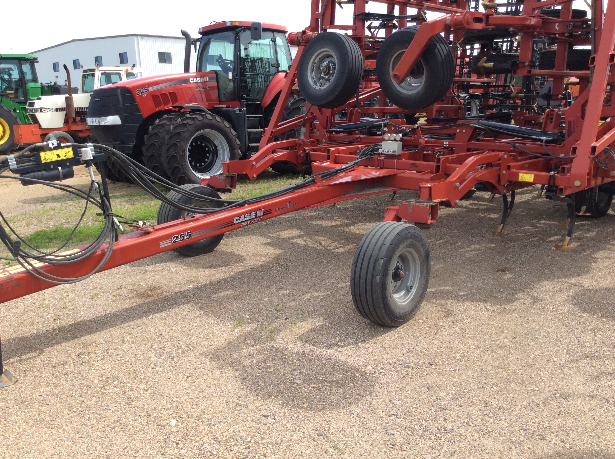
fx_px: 568
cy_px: 230
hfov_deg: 56.9
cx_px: 308
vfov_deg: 44.1
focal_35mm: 32
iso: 32
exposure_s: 1/733
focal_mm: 3.3
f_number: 2.4
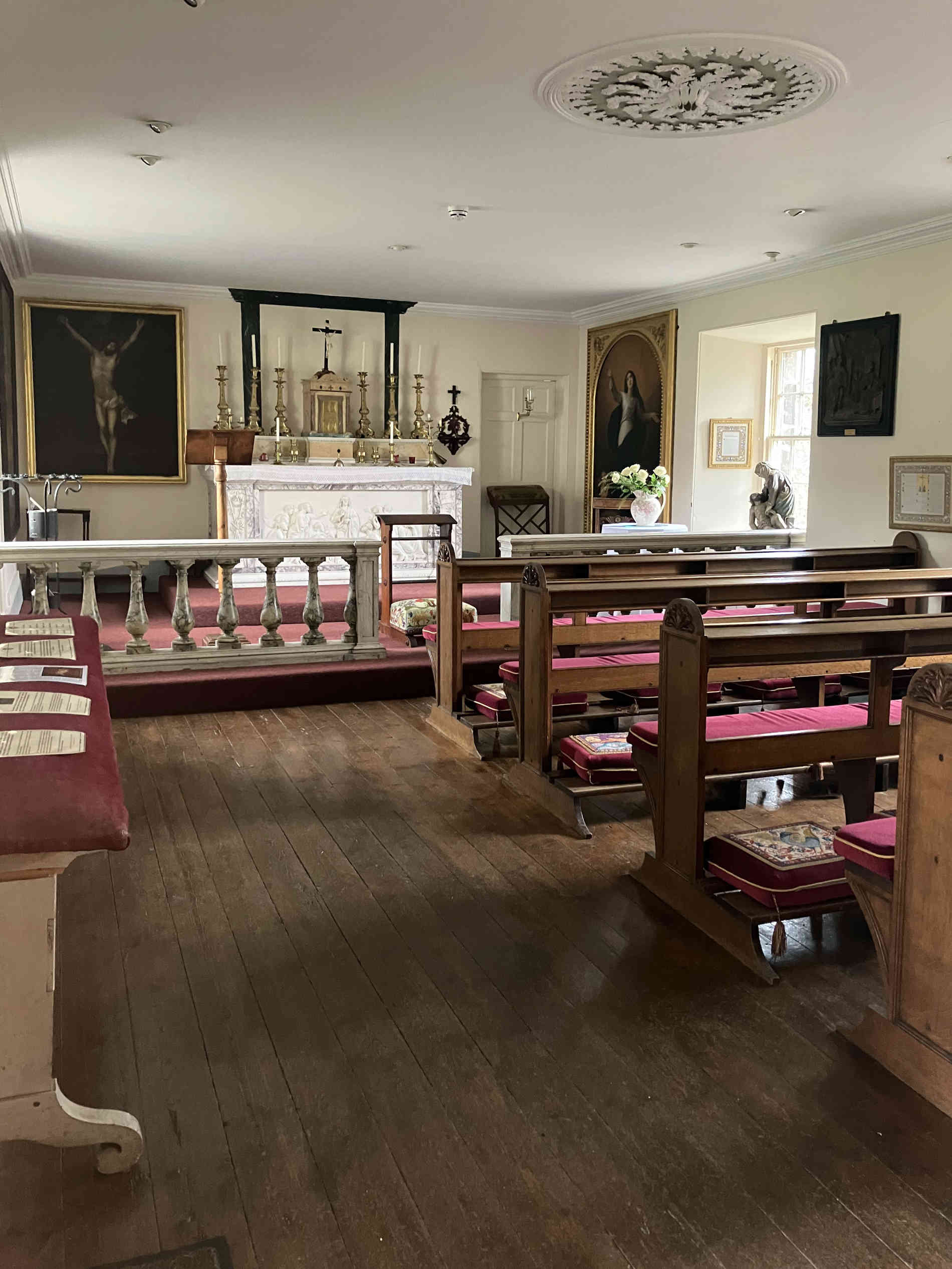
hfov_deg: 49.7
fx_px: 1027
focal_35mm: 28
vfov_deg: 63.4
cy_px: 634
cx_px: 476
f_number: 1.8
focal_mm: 3.99
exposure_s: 1/30
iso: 500
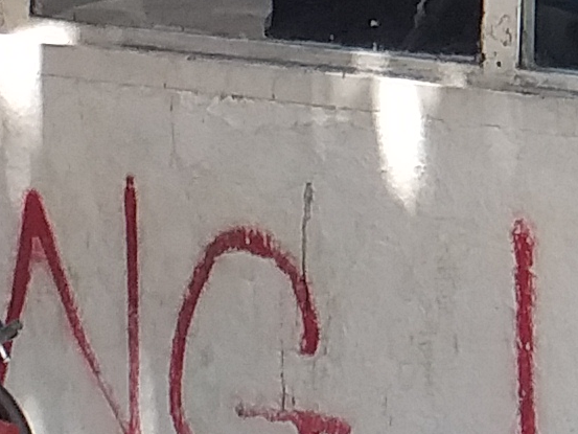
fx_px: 3240
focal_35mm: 194
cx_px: 1250
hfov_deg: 9.4
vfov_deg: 7.2
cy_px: -561
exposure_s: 1/184
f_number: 1.9
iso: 40
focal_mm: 3.6
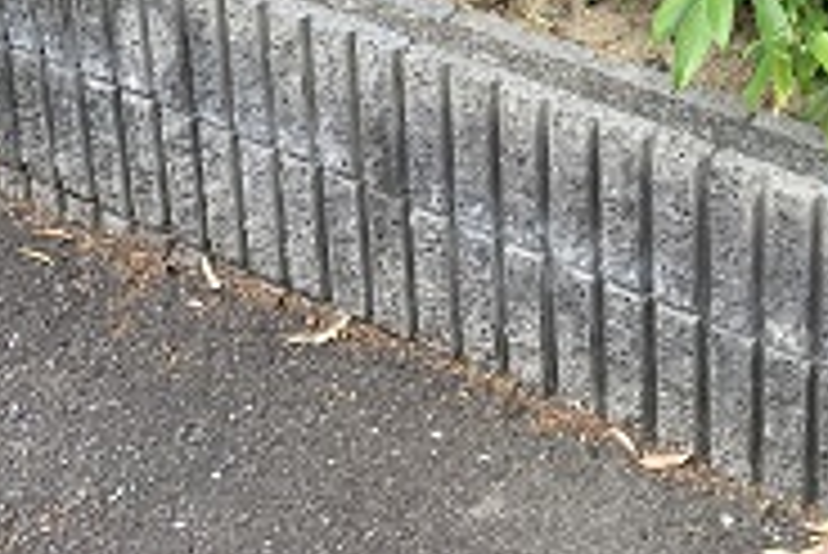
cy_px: -288
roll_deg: -0.8
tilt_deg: -19.9
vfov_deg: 15.2
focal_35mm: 83
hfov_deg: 23.7
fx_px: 1910
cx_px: 767
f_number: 1.8
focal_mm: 3.99
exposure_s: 1/122
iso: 25
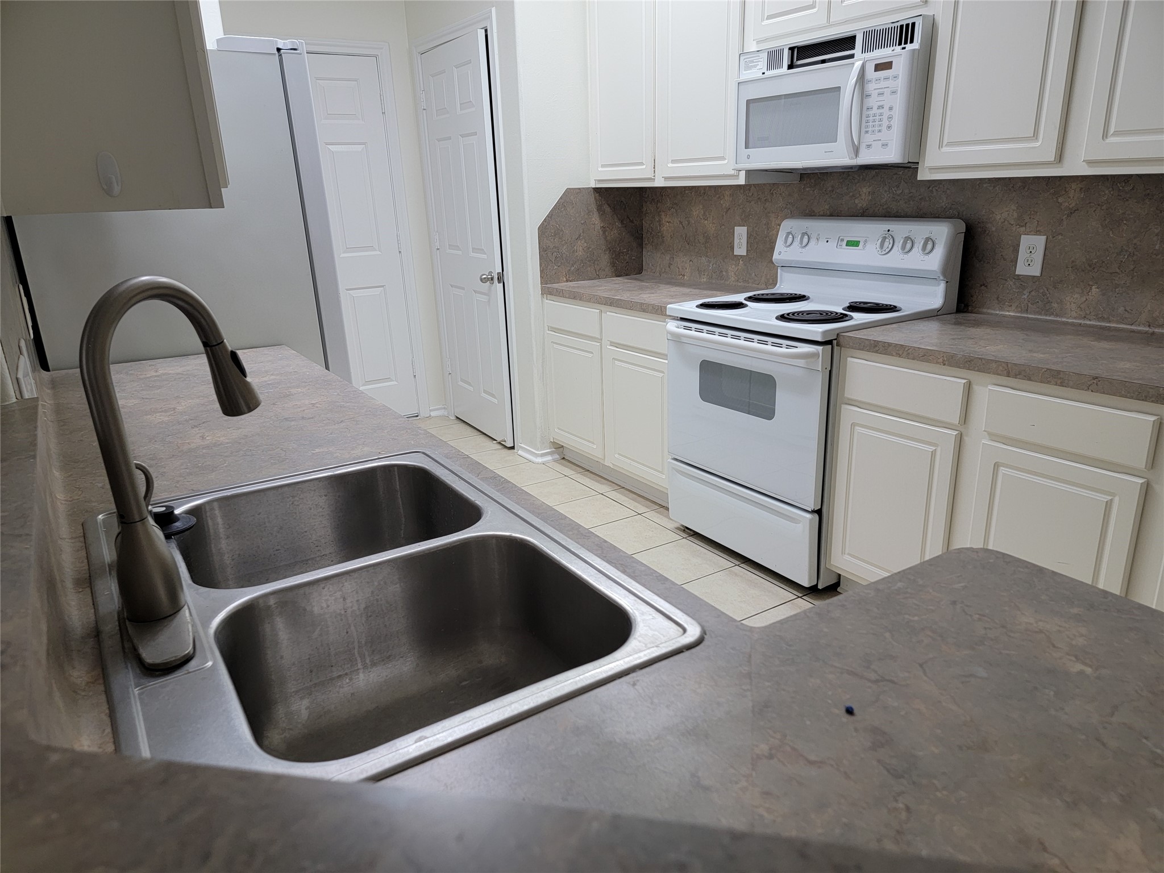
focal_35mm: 24
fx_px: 807
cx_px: 582
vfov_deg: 56.8
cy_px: 436
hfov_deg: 71.6
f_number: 1.8
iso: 125
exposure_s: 1/120
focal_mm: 6.7
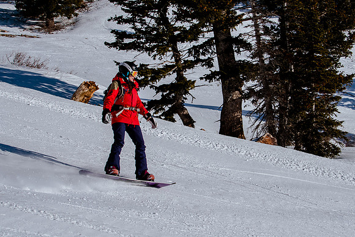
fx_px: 617
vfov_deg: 21.7
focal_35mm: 63
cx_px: 205
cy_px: 113
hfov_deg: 32.0
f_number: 9
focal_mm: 32
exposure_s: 1/1000
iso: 160
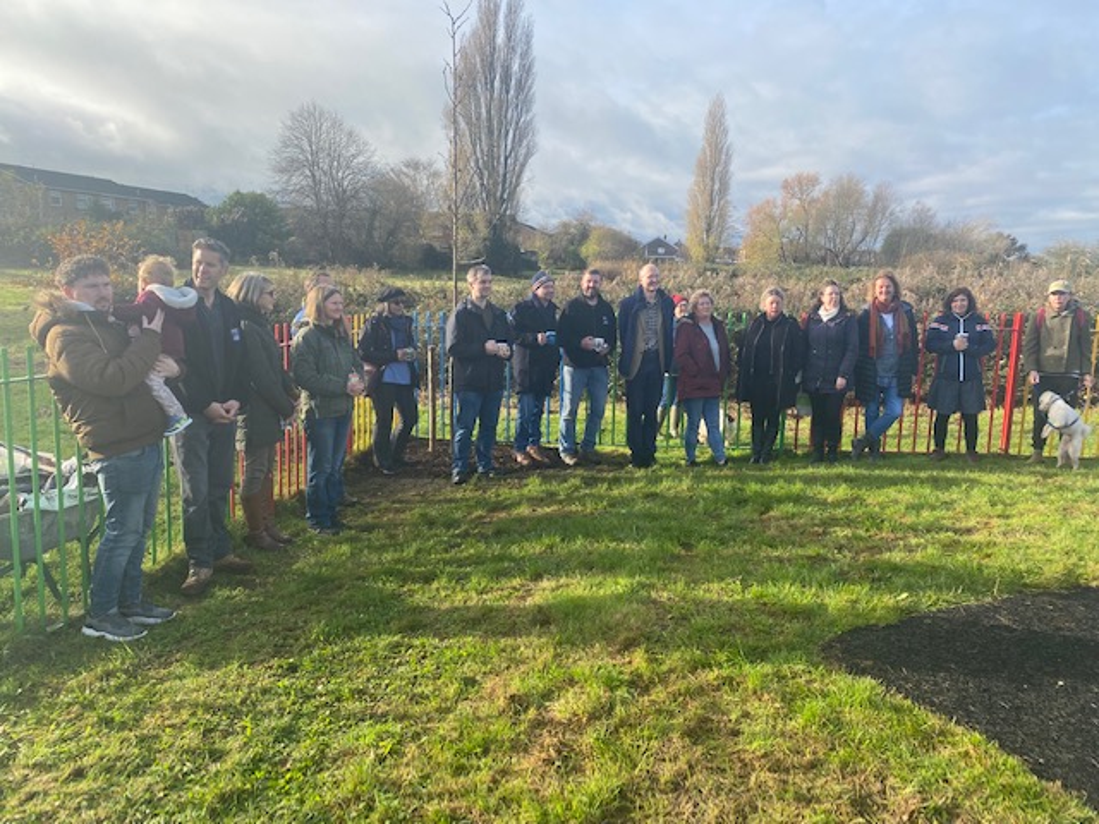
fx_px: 825
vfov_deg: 53.1
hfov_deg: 67.3
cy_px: 412
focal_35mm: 26
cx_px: 550
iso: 32
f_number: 1.8
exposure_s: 1/1147
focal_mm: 4.25
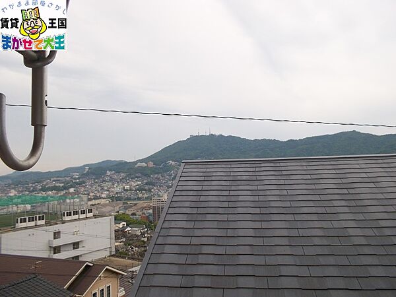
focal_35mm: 29
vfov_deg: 48.2
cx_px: 198
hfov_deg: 61.7
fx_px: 332
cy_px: 148
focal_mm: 4.1
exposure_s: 1/400
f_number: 3.3
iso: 80
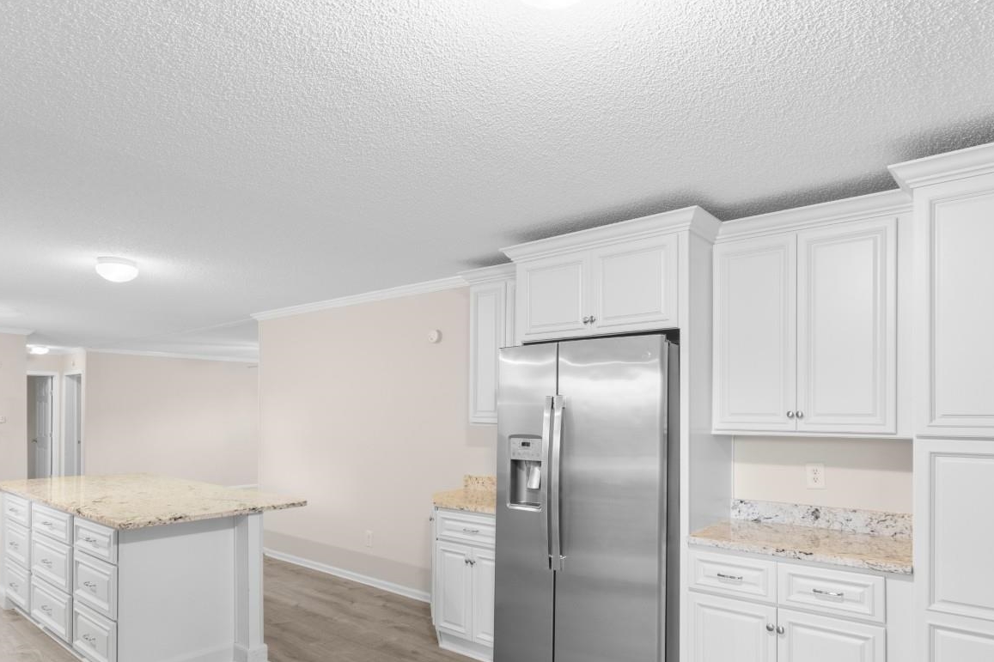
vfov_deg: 59.0
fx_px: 580
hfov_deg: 81.2
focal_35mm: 21
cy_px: 399
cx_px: 492
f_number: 4.5
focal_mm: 10
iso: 100
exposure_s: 2.5
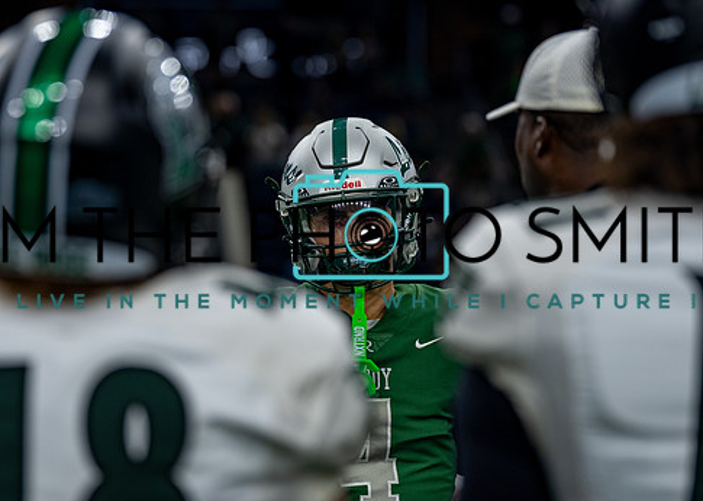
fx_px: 3433
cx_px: 326
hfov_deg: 11.7
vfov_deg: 8.4
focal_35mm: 172
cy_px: 226
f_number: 2.8
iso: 640
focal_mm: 125
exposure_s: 1/500
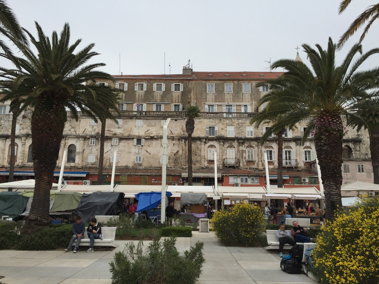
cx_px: 190
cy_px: 142
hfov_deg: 61.7
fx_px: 318
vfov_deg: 48.2
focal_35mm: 29
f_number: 2.2
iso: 32
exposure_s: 1/3300
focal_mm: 4.15
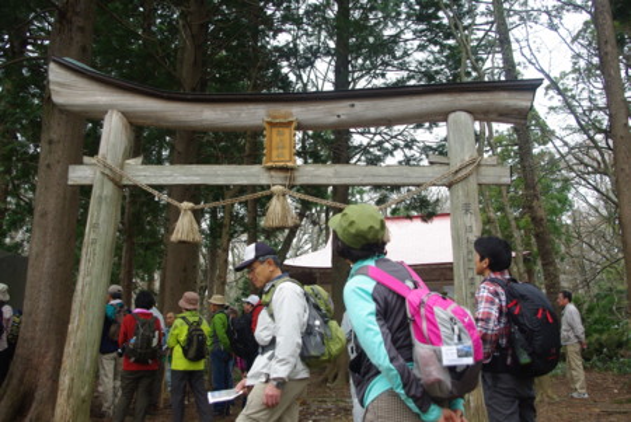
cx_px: 316
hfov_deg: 55.7
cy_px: 211
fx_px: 597
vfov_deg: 39.0
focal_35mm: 34
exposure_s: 1/60
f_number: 4.5
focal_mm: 23.13
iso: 100
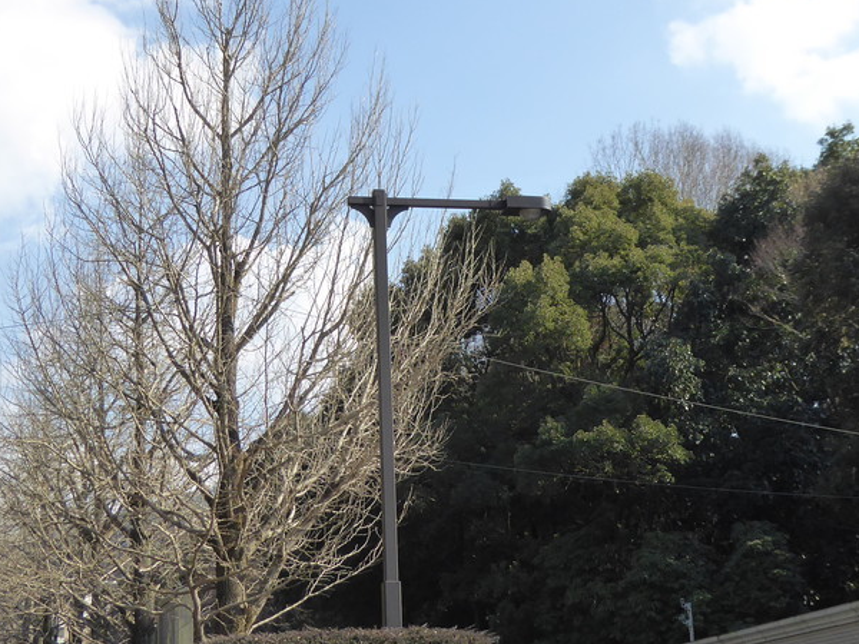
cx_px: 374
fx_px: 1787
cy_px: 362
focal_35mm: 72
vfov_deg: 20.4
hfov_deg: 27.0
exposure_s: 1/640
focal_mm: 6.3
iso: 160
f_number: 3.7
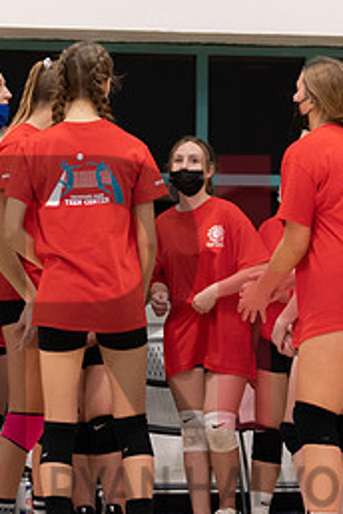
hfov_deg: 5.8
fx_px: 3401
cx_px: 223
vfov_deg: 8.7
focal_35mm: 238
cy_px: 250
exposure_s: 1/1600
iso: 800
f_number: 1.2
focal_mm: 50
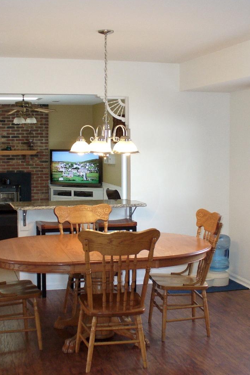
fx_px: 542
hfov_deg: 26.0
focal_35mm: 52
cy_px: 186
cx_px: 119
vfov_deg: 38.2
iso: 125
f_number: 2.8
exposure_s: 1/30
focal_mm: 6.1
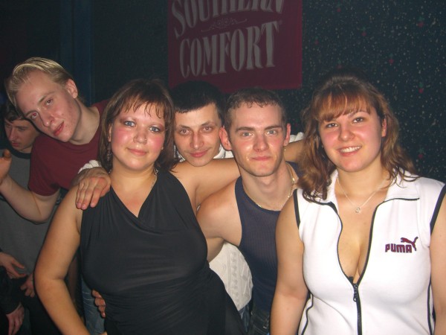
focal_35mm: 38
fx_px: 490
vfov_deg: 37.7
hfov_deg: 49.0
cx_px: 223
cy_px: 168
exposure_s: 1/60
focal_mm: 7.9
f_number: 2.8
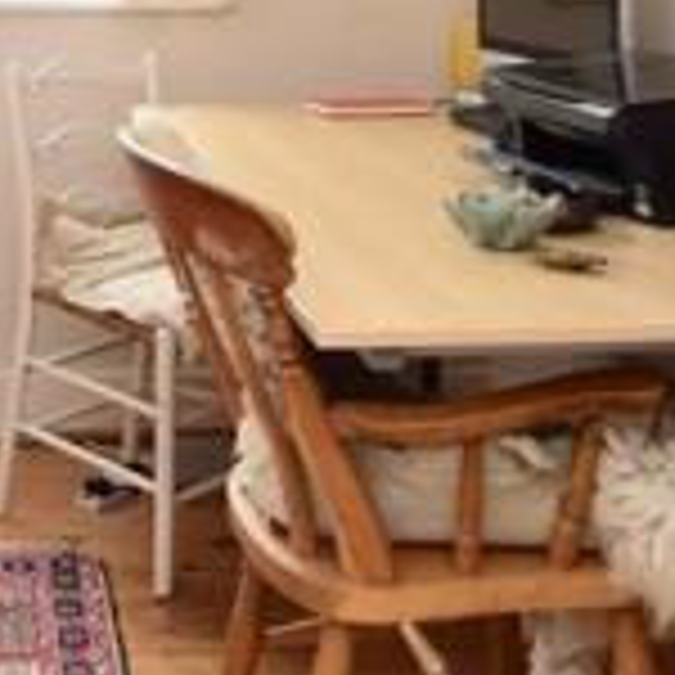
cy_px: -29
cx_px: 32
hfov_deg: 25.8
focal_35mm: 64
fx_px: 1410
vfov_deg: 25.3
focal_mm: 11.5
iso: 400
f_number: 8
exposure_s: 1/25
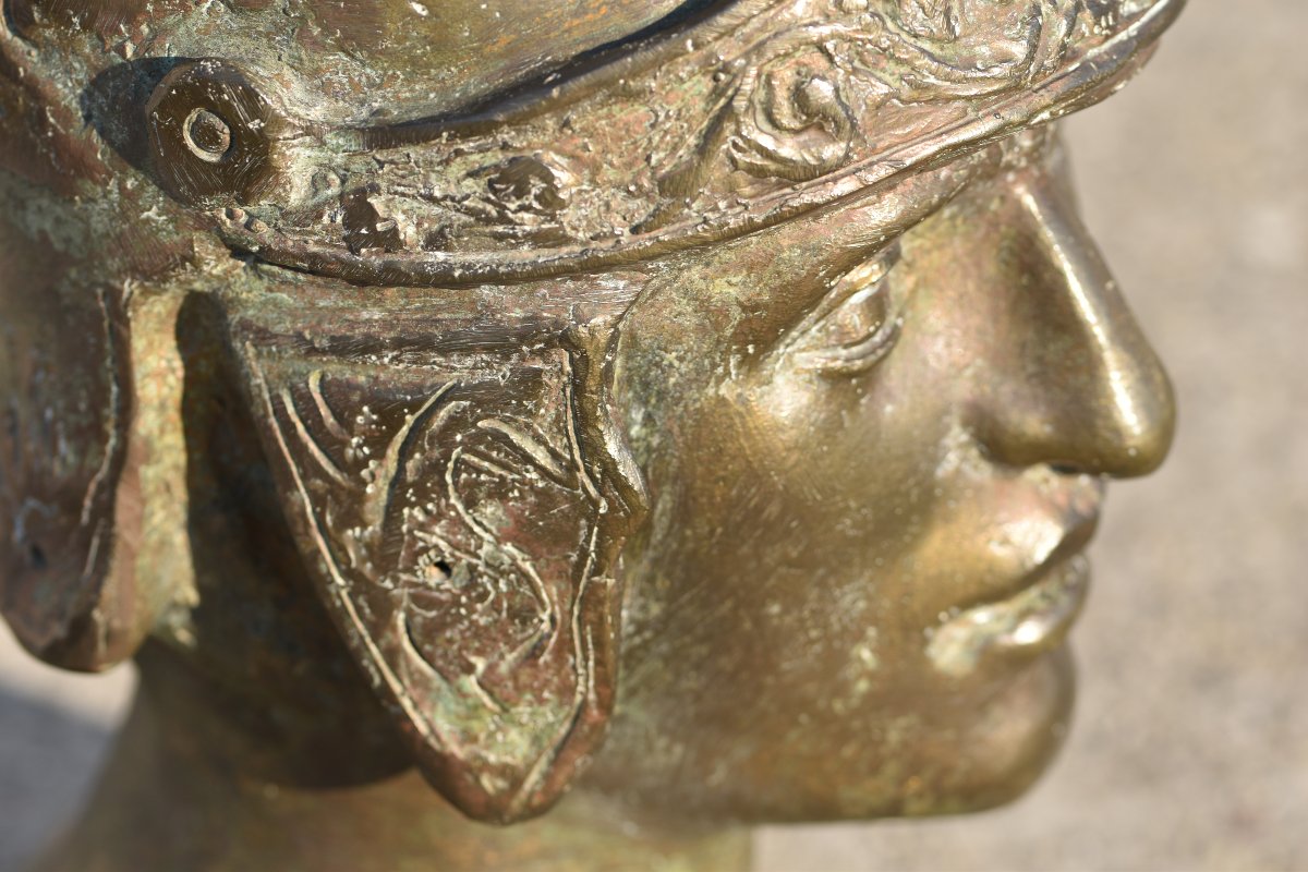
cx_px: 654
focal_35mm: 158
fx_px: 5722
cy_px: 436
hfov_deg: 13.0
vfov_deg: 8.7
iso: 100
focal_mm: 105
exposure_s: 1/320
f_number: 5
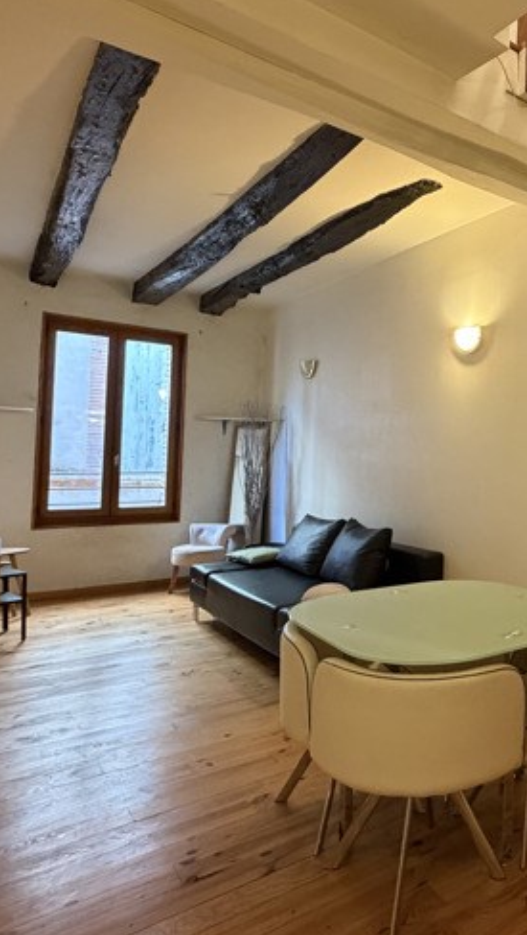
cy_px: 441
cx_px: 563
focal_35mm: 25
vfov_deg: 74.0
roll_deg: -1.1
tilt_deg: +0.6
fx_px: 620
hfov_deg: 38.9
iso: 640
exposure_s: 1/50
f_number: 2.2
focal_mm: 2.22
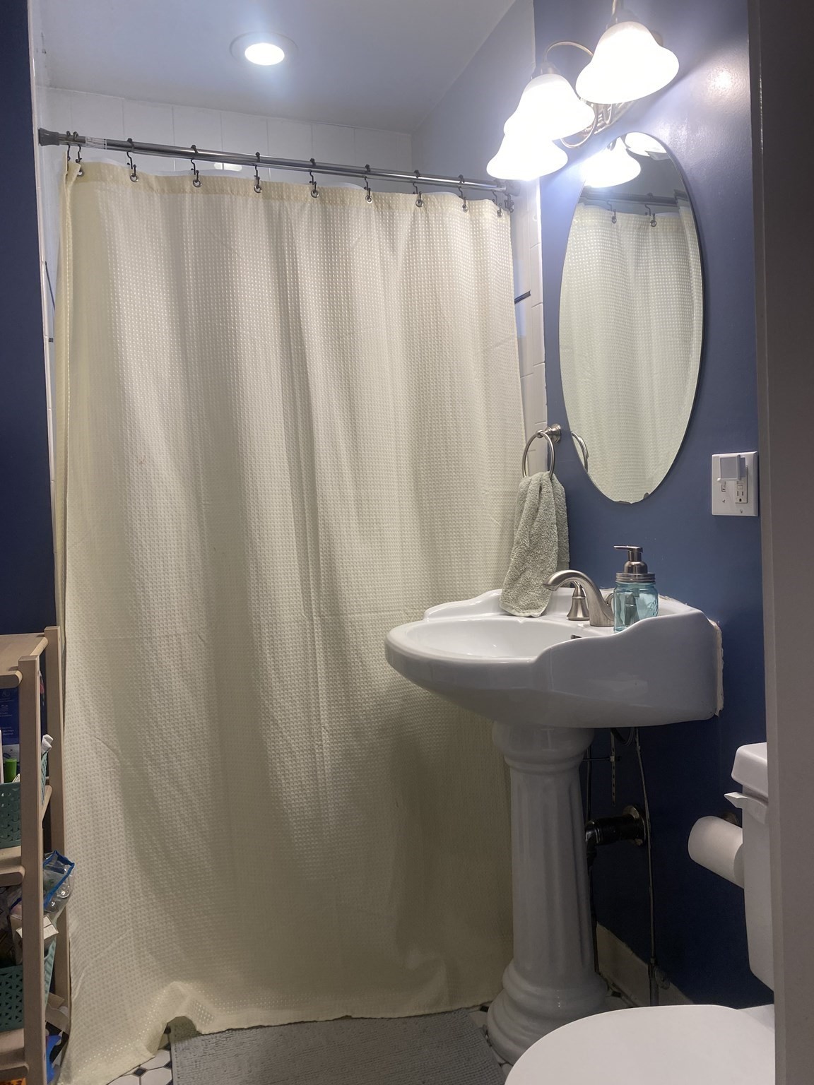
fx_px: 815
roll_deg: +1.3
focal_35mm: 26
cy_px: 542
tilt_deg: -1.6
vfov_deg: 67.3
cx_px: 407
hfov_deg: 53.1
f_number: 1.8
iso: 80
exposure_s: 1/120
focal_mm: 4.25
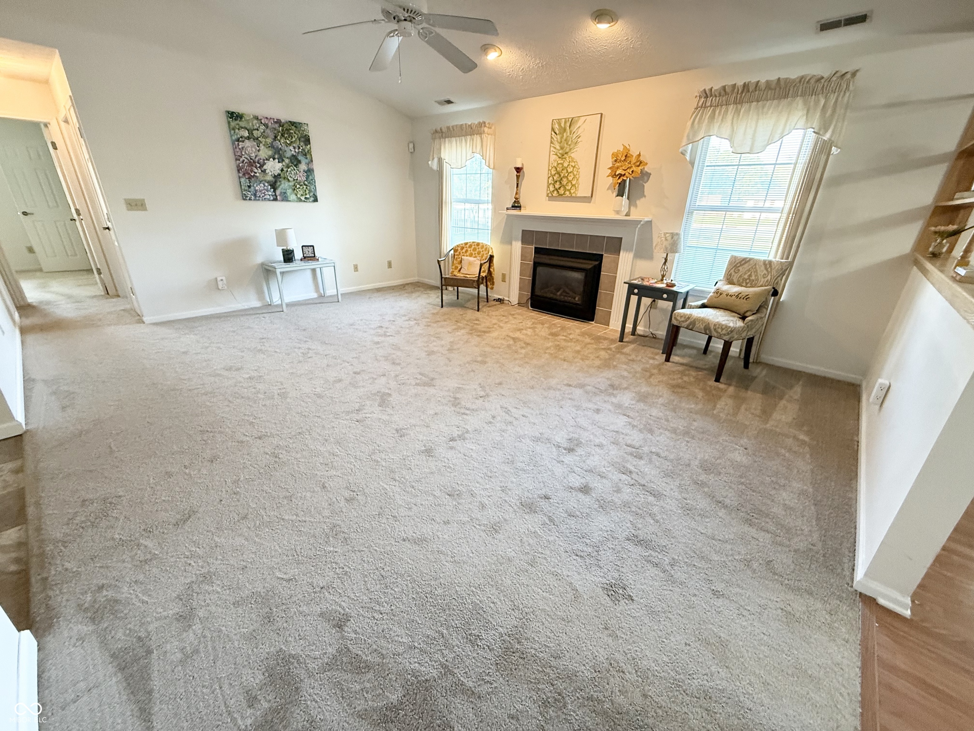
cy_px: 366
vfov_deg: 85.7
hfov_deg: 102.1
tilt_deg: -22.4
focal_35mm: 14
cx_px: 487
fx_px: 394
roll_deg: -1.8
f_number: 2.2
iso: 400
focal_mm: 2.22
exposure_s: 1/60
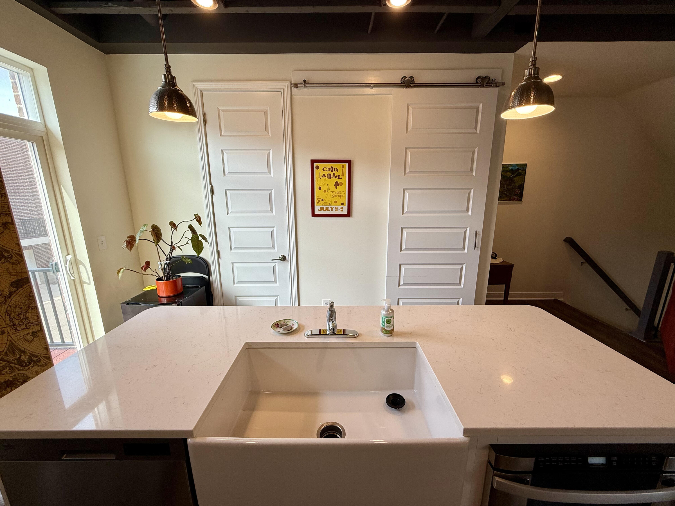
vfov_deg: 85.7
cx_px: 338
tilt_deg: -12.6
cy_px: 253
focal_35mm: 14
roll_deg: +0.4
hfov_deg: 102.1
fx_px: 273
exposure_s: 1/120
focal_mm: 2.22
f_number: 2.2
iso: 50
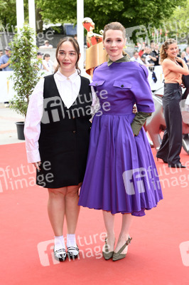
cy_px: 142
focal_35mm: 68
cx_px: 94
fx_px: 536
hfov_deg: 20.0
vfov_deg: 29.7
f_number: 5.6
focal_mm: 68
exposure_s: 1/250
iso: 640
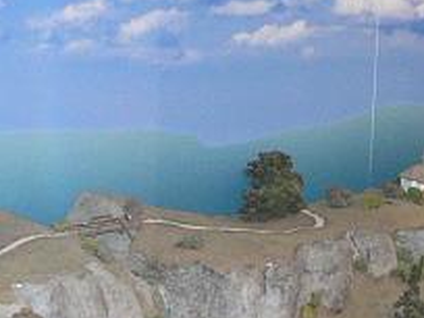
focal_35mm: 141
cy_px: 264
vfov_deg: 10.5
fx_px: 1727
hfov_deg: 13.8
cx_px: 397
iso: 300
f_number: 2.8
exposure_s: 1/60
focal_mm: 6
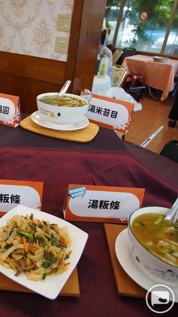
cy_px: 158
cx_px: 22
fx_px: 252
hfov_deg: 36.8
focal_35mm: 30
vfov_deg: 64.3
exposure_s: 1/60
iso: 800
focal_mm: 19
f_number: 4
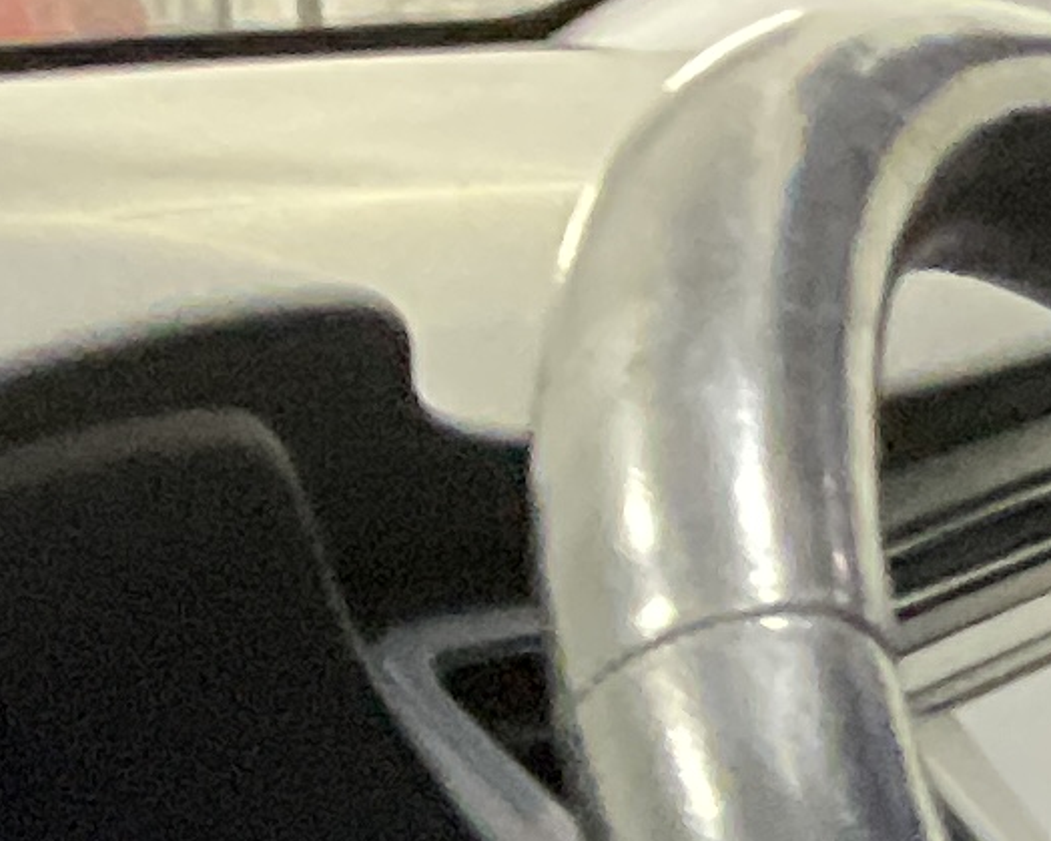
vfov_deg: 6.7
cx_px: 3678
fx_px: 6780
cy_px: 2122
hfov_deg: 7.3
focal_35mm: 218
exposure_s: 1/30
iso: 400
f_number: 1.8
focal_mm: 3
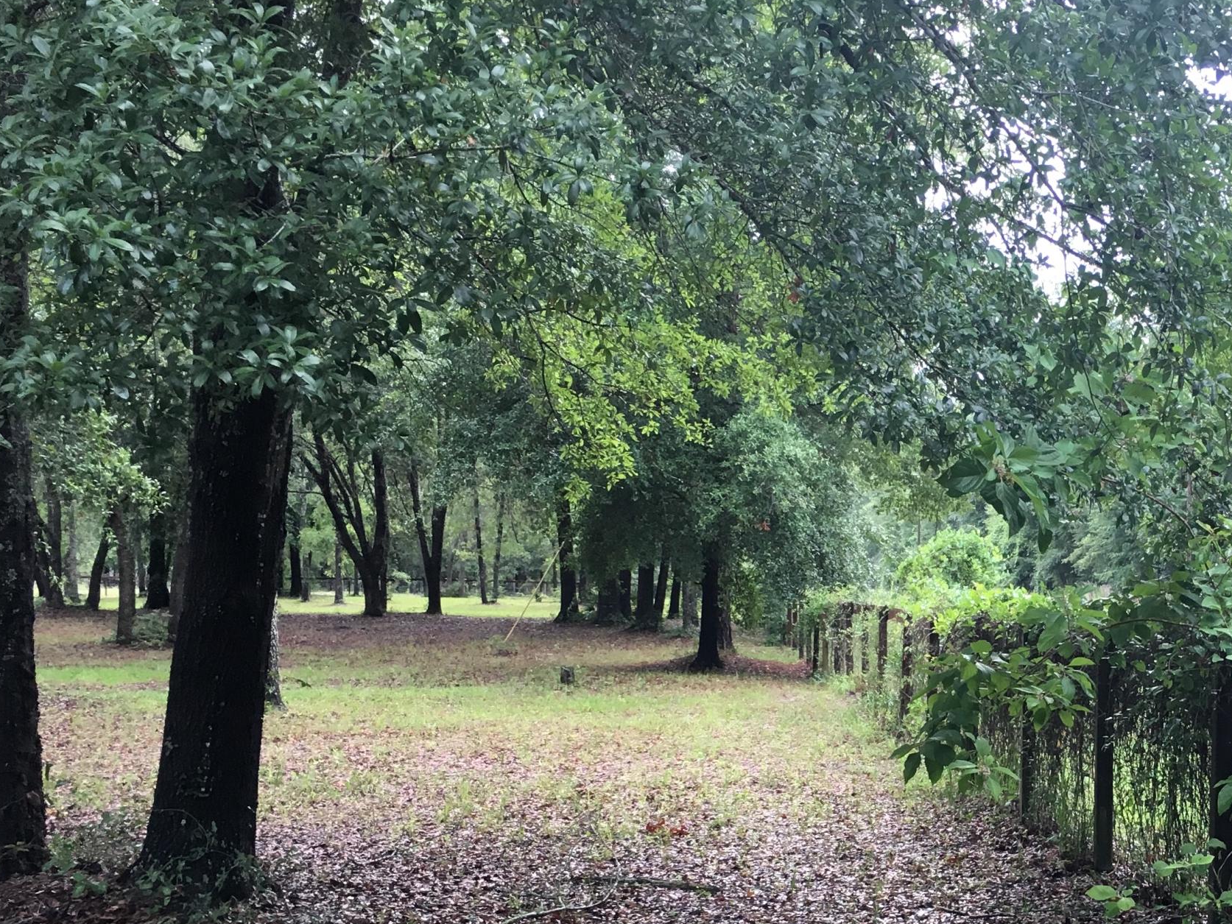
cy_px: 668
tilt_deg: -2.6
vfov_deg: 27.7
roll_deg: -0.7
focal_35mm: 52
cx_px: 1074
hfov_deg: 35.0
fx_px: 1851
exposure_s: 1/40
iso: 25
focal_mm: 4.15
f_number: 2.2
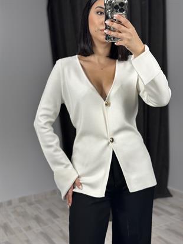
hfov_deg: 30.3
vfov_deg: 39.6
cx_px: 92
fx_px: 338
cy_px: 122
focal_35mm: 48
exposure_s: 1/126
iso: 64
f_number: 1.78
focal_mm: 6.86
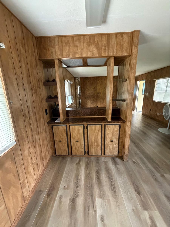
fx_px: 92
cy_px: 114
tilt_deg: -13.0
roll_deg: +1.5
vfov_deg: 102.1
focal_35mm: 14
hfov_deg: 85.7
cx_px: 85
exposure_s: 1/60
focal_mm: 2.22
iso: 800
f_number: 2.2
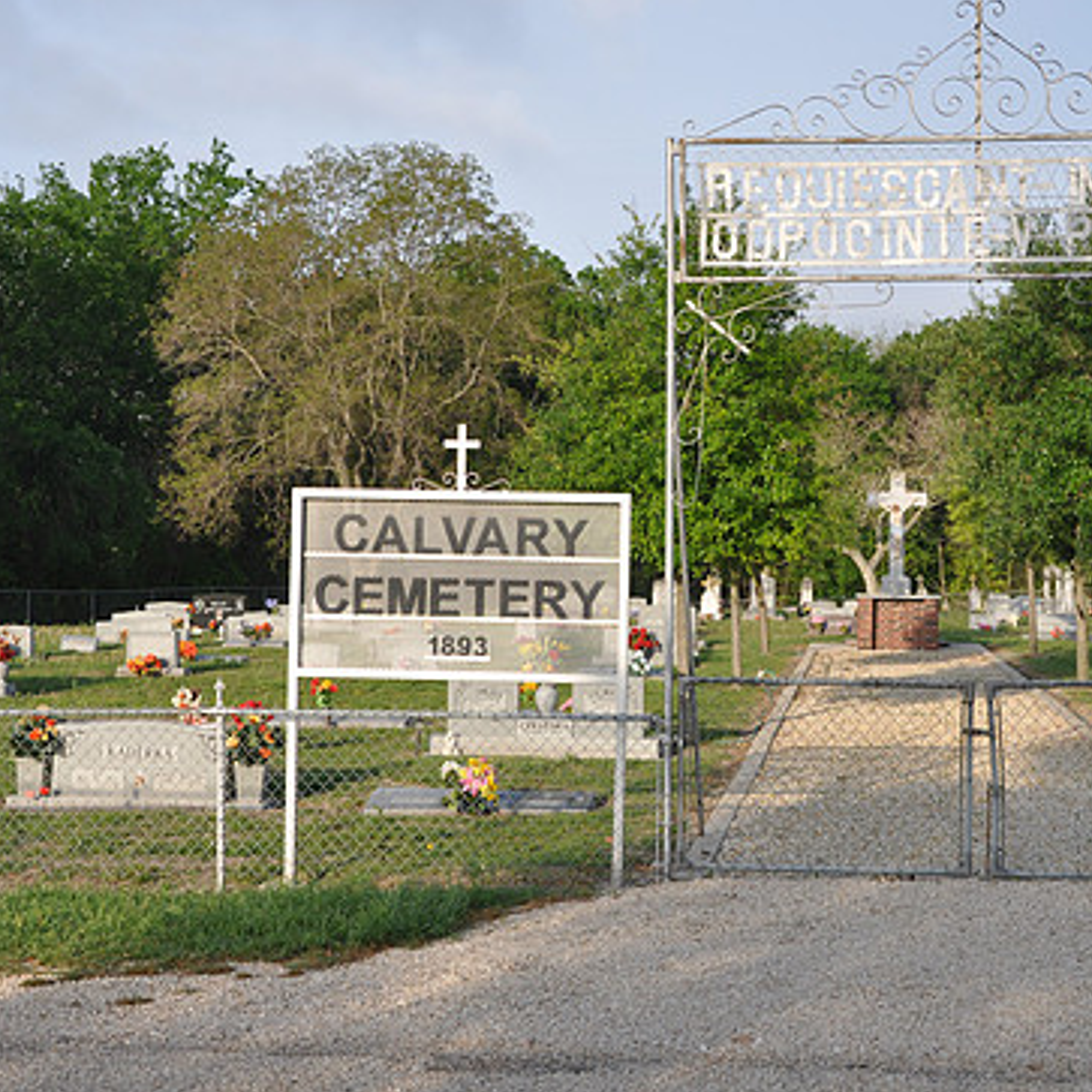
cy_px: 525
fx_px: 2034
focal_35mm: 57
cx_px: 641
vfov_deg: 30.0
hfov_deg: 30.0
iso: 200
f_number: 6.3
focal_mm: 28
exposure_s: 1/160
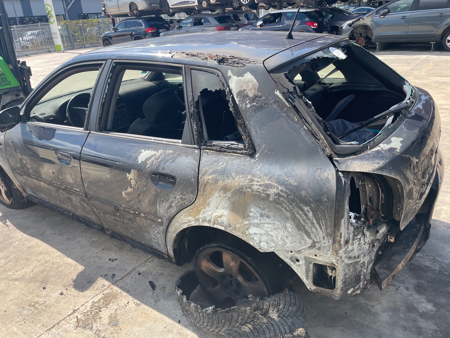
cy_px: 169
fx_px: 338
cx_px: 225
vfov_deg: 53.1
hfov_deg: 67.3
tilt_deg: -21.6
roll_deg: +6.1
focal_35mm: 26
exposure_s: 1/842
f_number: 1.6
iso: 32
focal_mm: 4.2
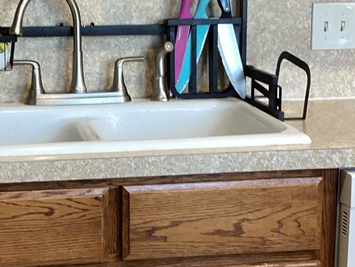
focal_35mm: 89
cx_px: 121
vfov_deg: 16.6
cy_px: 136
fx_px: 913
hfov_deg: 21.9
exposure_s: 1/60
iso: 100
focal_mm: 3.3
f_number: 2.4
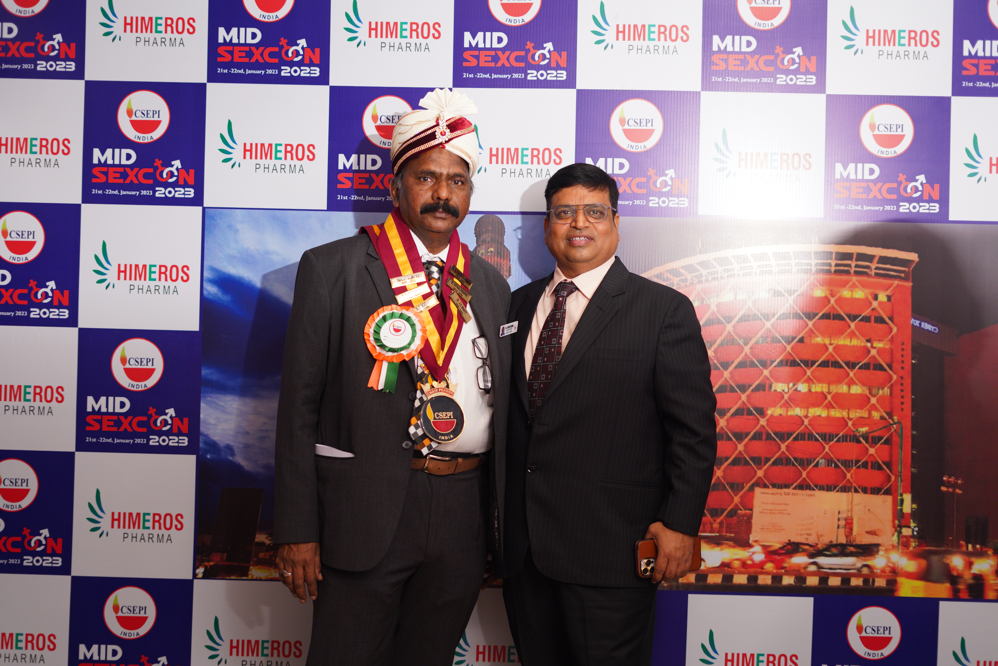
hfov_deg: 39.6
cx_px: 499
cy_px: 333
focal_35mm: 50
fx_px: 1386
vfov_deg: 27.0
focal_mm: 50
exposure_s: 1/160
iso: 800
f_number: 2.2
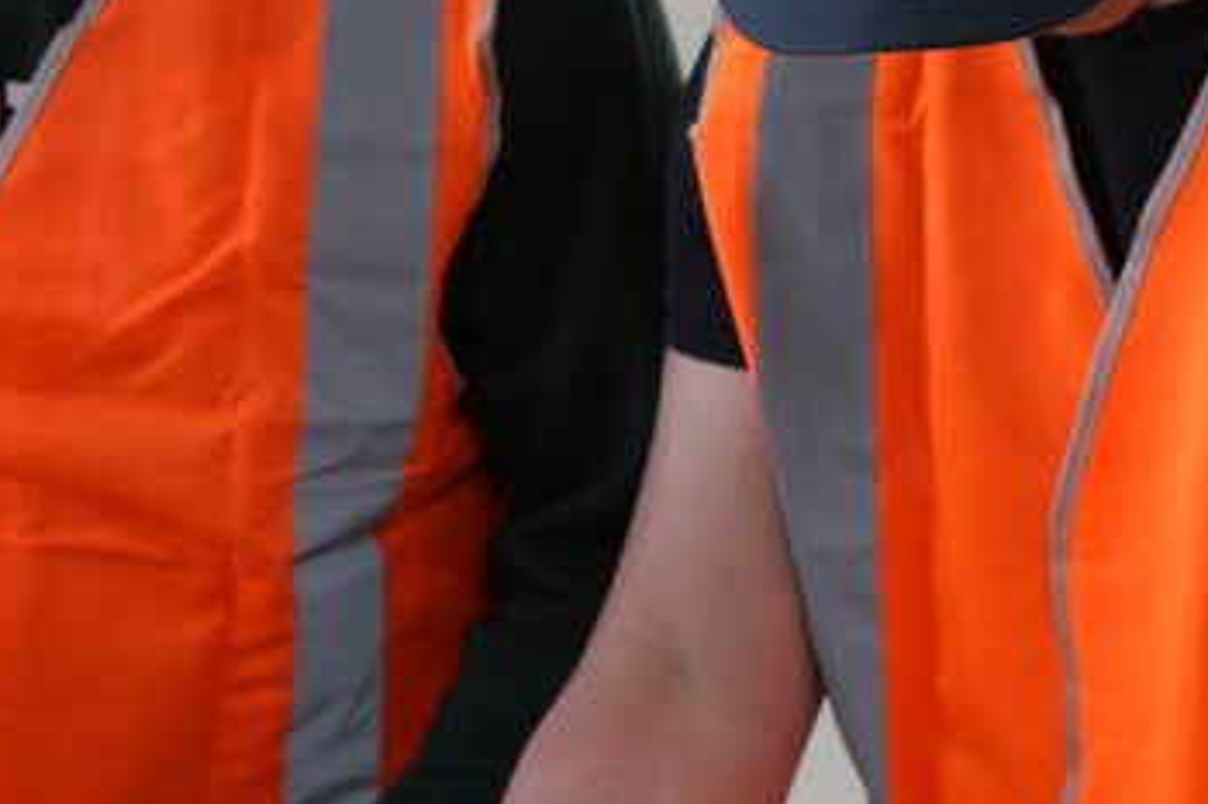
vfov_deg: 11.1
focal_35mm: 123
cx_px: 1232
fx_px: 4125
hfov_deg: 16.3
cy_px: 281
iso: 640
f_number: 4
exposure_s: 1/160
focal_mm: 42
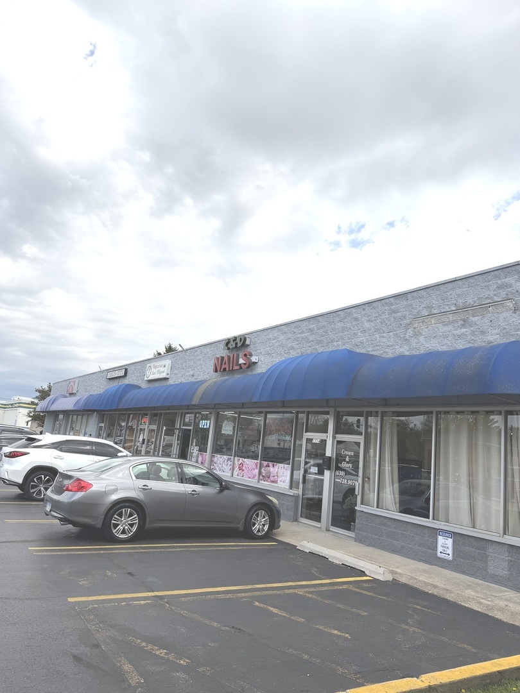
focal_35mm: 24
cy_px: 346
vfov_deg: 71.6
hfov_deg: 56.8
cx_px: 260
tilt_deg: +10.7
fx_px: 481
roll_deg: -7.3
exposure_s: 1/6173
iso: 80
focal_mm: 6.76
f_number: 1.78
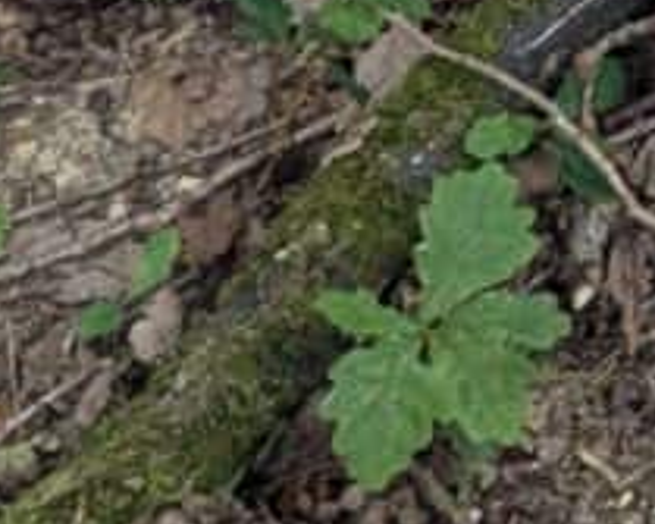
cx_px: 2037
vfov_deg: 7.6
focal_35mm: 180
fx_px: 3488
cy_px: -1018
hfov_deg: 8.7
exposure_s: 1/62.3
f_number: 1.85
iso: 41
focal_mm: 6.81
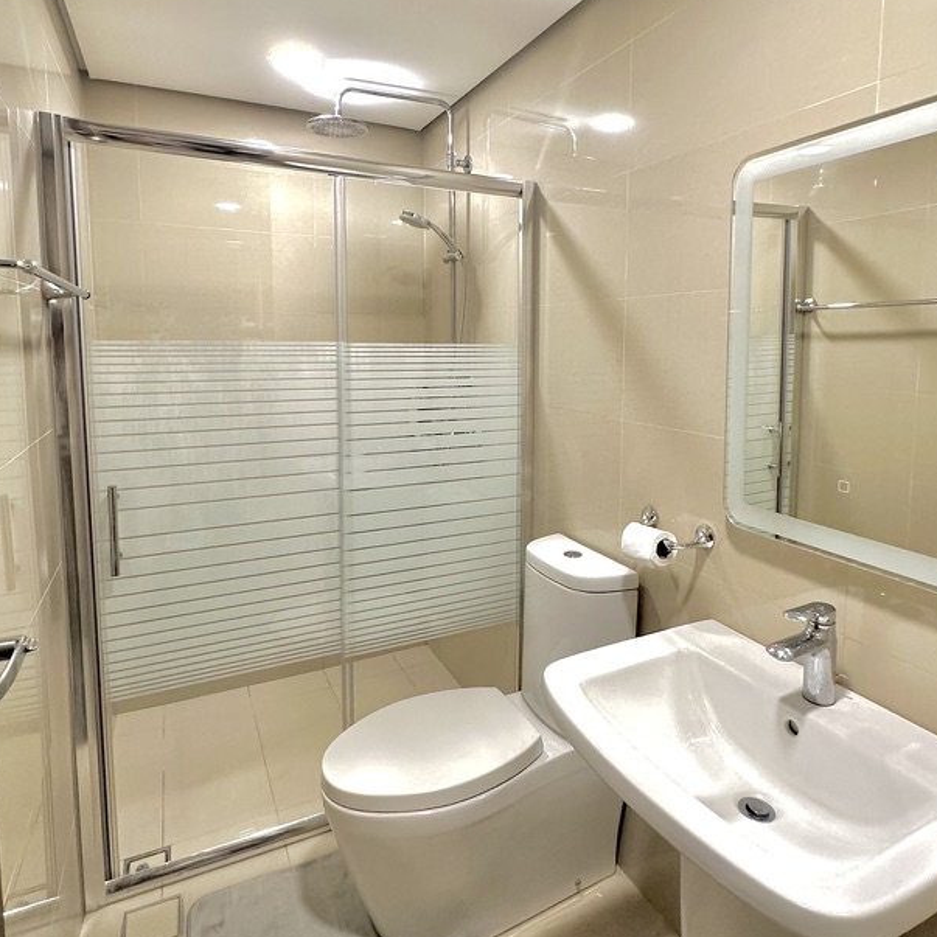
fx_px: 643
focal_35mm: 21
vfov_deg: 71.7
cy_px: 399
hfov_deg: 72.1
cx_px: 488
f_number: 2.2
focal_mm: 2.22
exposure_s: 1/120
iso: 200
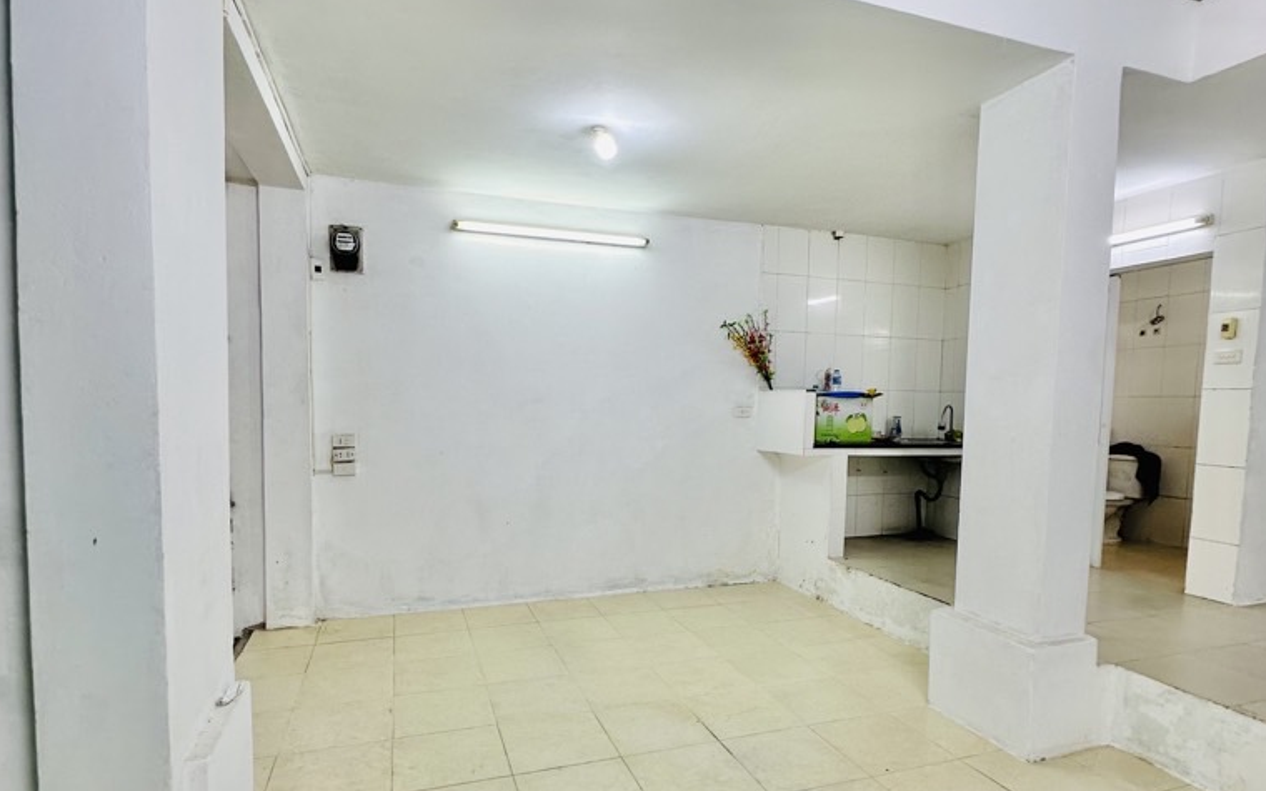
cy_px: 460
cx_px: 635
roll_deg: -2.2
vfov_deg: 59.3
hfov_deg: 85.1
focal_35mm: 20
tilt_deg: -4.2
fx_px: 690
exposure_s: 1/100
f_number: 2.2
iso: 100
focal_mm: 2.22
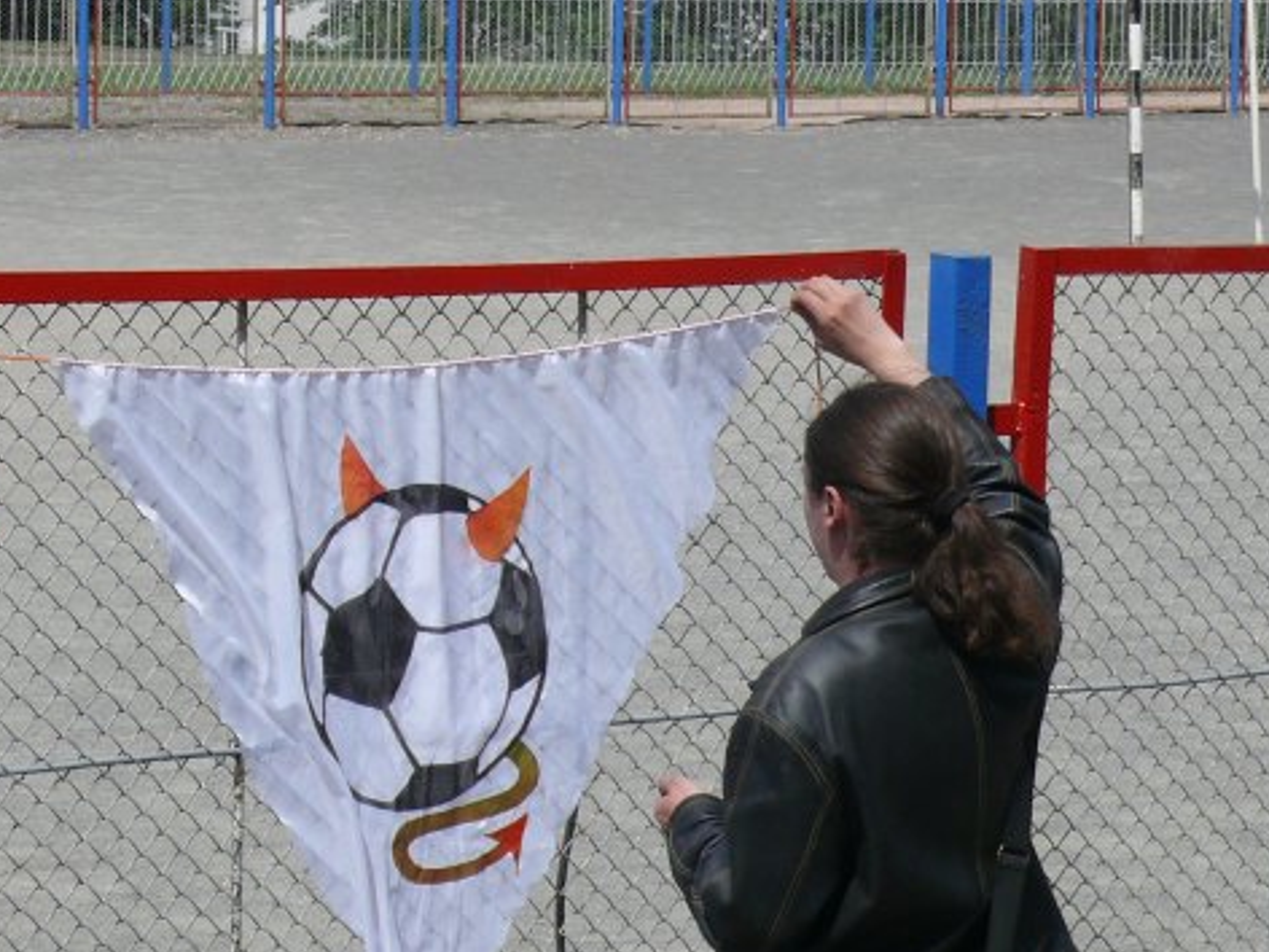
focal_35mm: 152
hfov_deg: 13.0
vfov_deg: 9.8
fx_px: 5572
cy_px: 554
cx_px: 672
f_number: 7.1
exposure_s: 1/400
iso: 100
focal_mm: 15.2
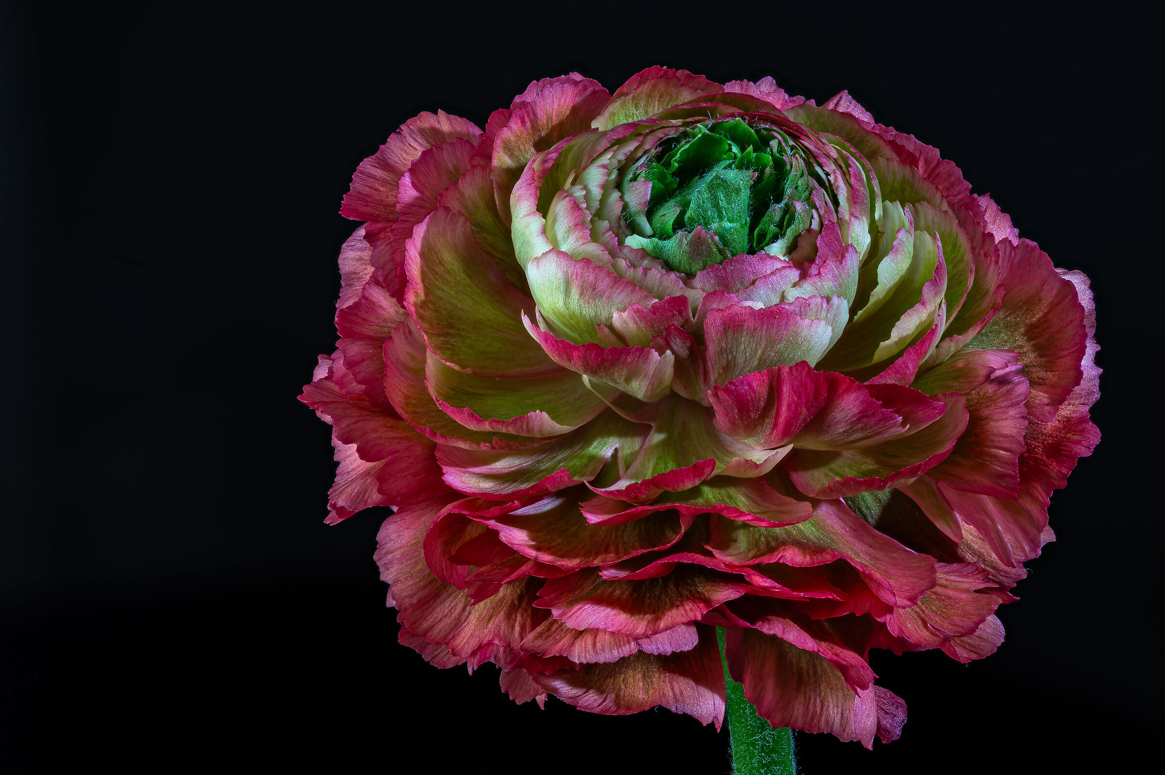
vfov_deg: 13.0
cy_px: 388
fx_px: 3396
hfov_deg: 19.5
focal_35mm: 105
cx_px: 582
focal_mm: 105
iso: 100
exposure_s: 1/3
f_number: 14
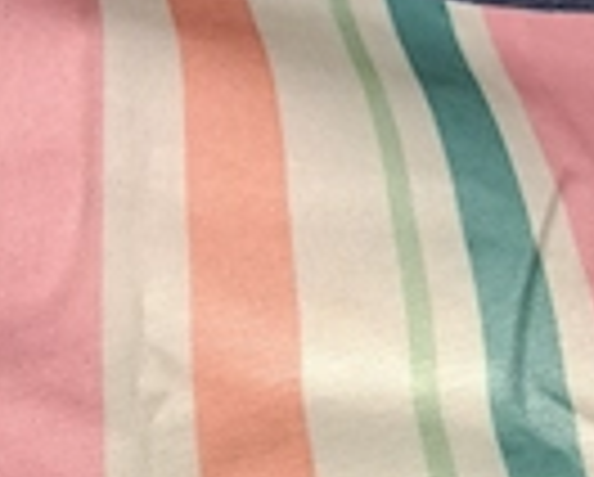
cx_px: 86
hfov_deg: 26.0
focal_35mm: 71
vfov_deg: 17.3
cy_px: -400
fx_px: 1250
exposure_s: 1/50
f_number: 1.8
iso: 320
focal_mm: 5.23
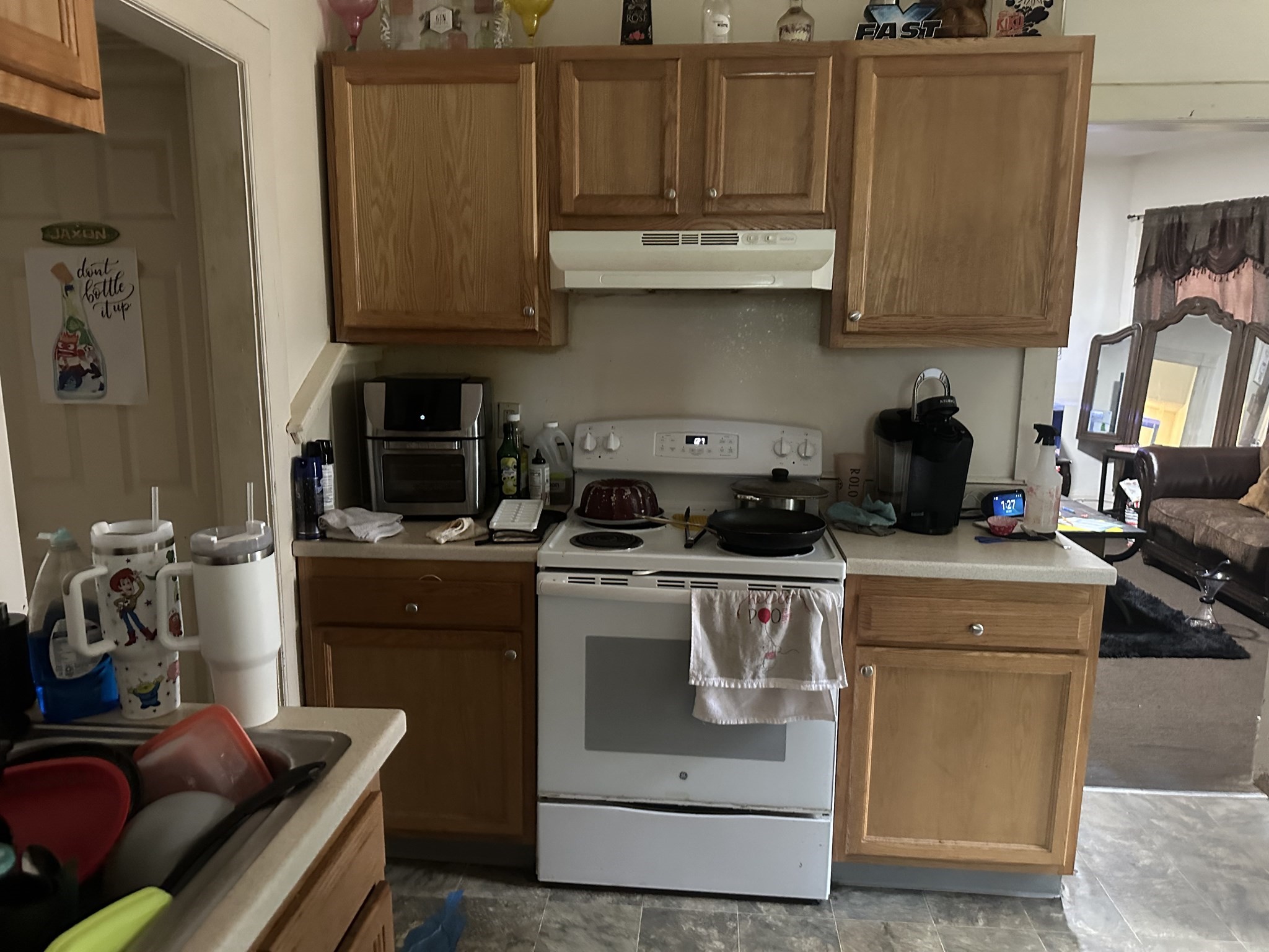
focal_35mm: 24
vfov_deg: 56.8
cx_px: 634
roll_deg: +0.5
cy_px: 476
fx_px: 880
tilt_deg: -10.0
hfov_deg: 71.6
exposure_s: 1/31
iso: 1000
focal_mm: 6.86
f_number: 1.78
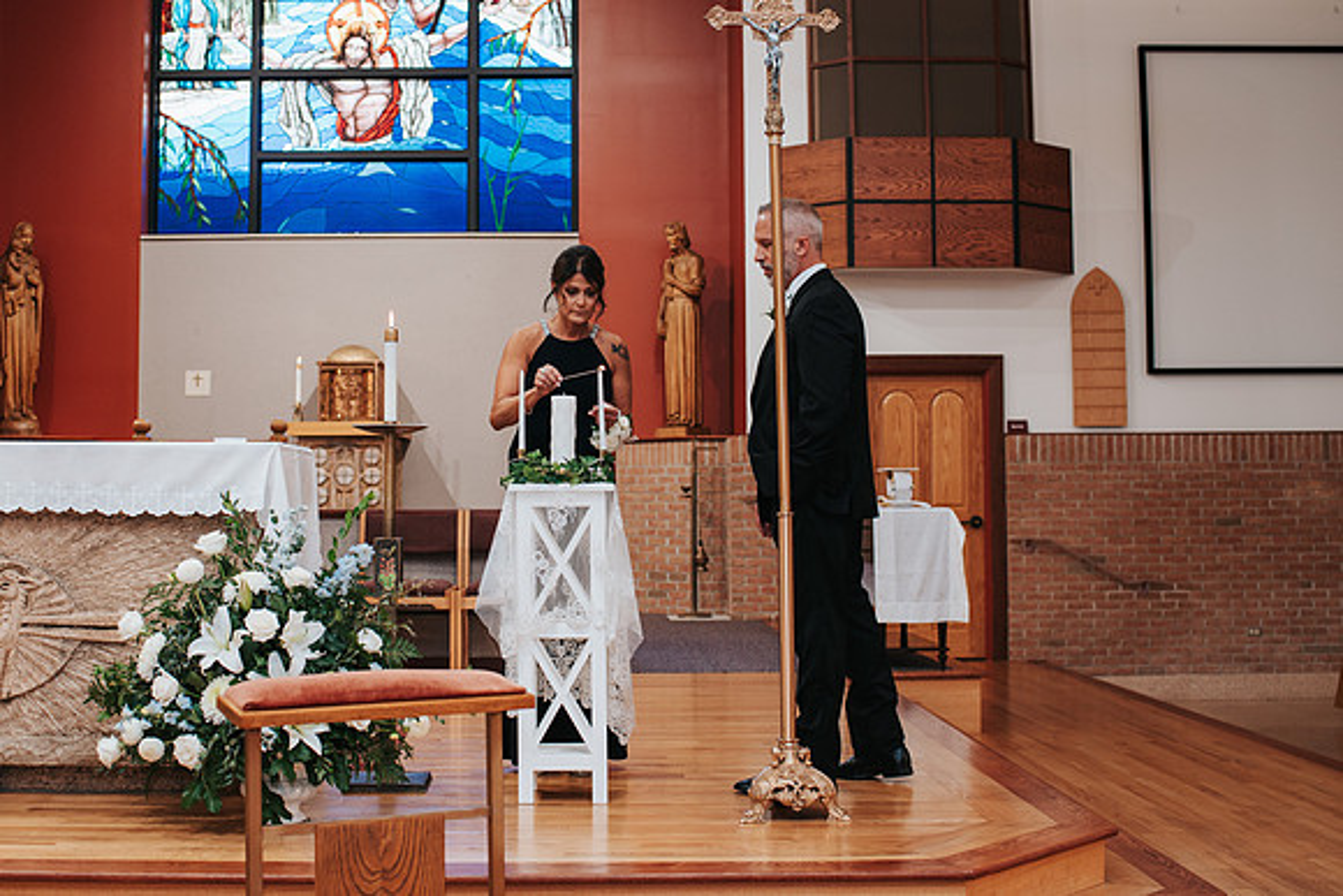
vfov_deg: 28.8
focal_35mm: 47
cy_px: 393
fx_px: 1743
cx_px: 580
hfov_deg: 42.1
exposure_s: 1/125
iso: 320
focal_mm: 35
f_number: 2.8
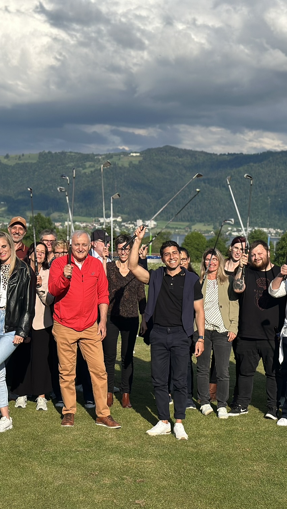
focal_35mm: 70
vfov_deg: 30.1
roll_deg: -2.7
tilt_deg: -1.5
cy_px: 255
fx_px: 947
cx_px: 119
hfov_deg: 17.2
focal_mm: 6.86
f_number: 1.78
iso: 100
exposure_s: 1/6211
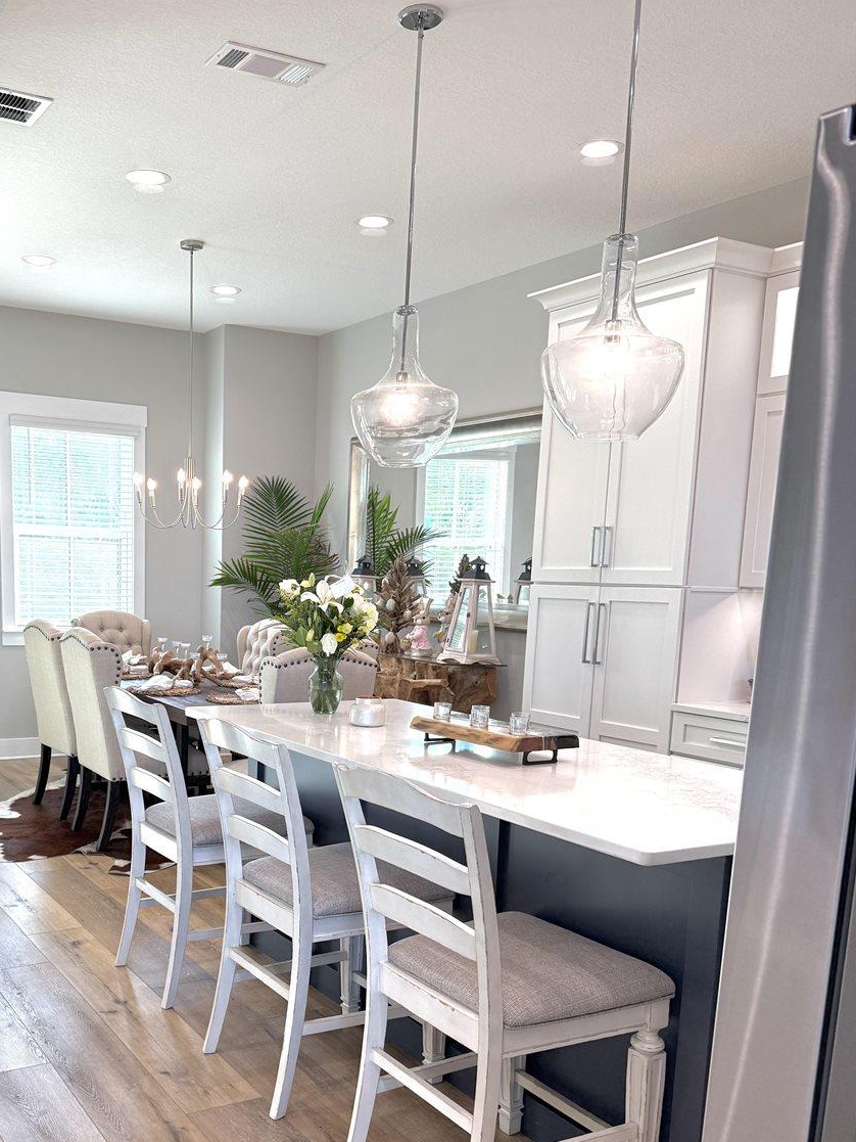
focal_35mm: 33
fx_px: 1088
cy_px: 739
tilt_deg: -8.6
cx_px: 272
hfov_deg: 42.3
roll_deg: -2.2
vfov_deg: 54.5
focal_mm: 6.76
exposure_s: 1/234
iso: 160
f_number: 1.78
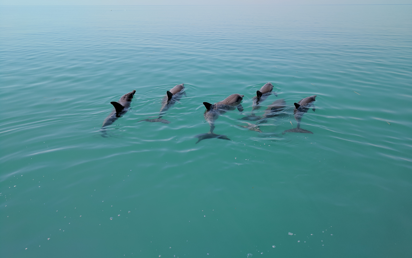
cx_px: 207
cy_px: 107
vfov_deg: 44.4
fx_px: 314
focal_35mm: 28
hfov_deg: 66.5
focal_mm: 4.67
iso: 51
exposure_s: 1/2165
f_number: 2
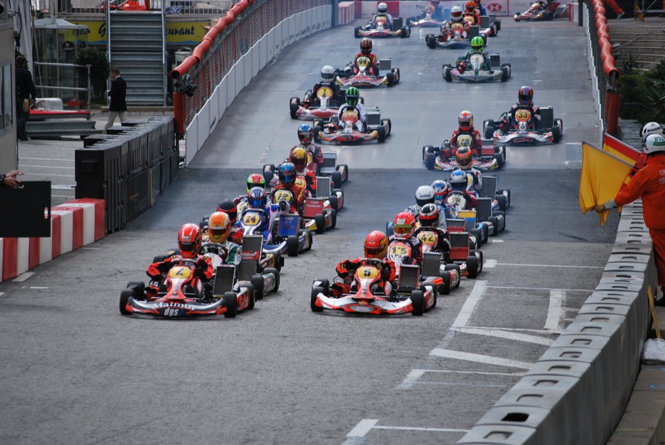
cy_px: 222
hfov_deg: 9.1
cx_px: 332
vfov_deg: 6.1
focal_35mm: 225
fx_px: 4160
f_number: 5.3
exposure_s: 1/1250
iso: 200
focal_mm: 150
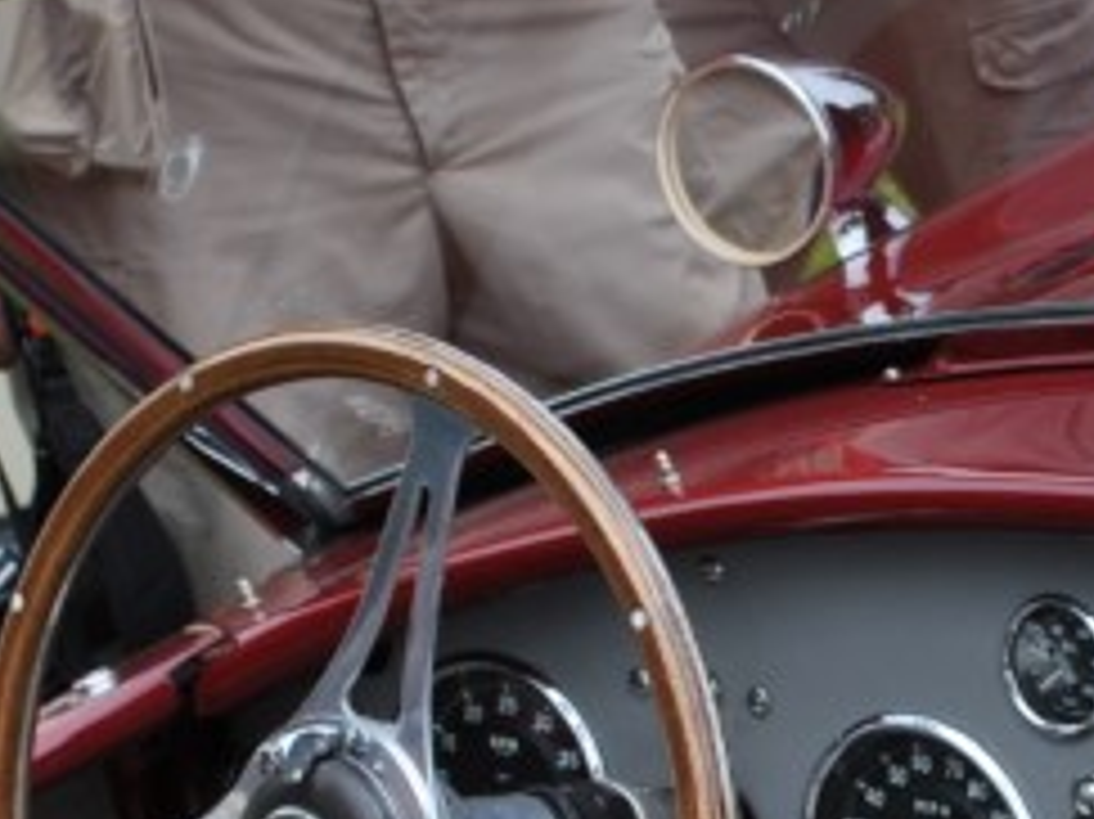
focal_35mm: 139
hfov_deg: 14.0
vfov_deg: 10.6
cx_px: 1013
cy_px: 832
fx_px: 4391
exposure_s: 1/200
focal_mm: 26
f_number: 7.1
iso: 100
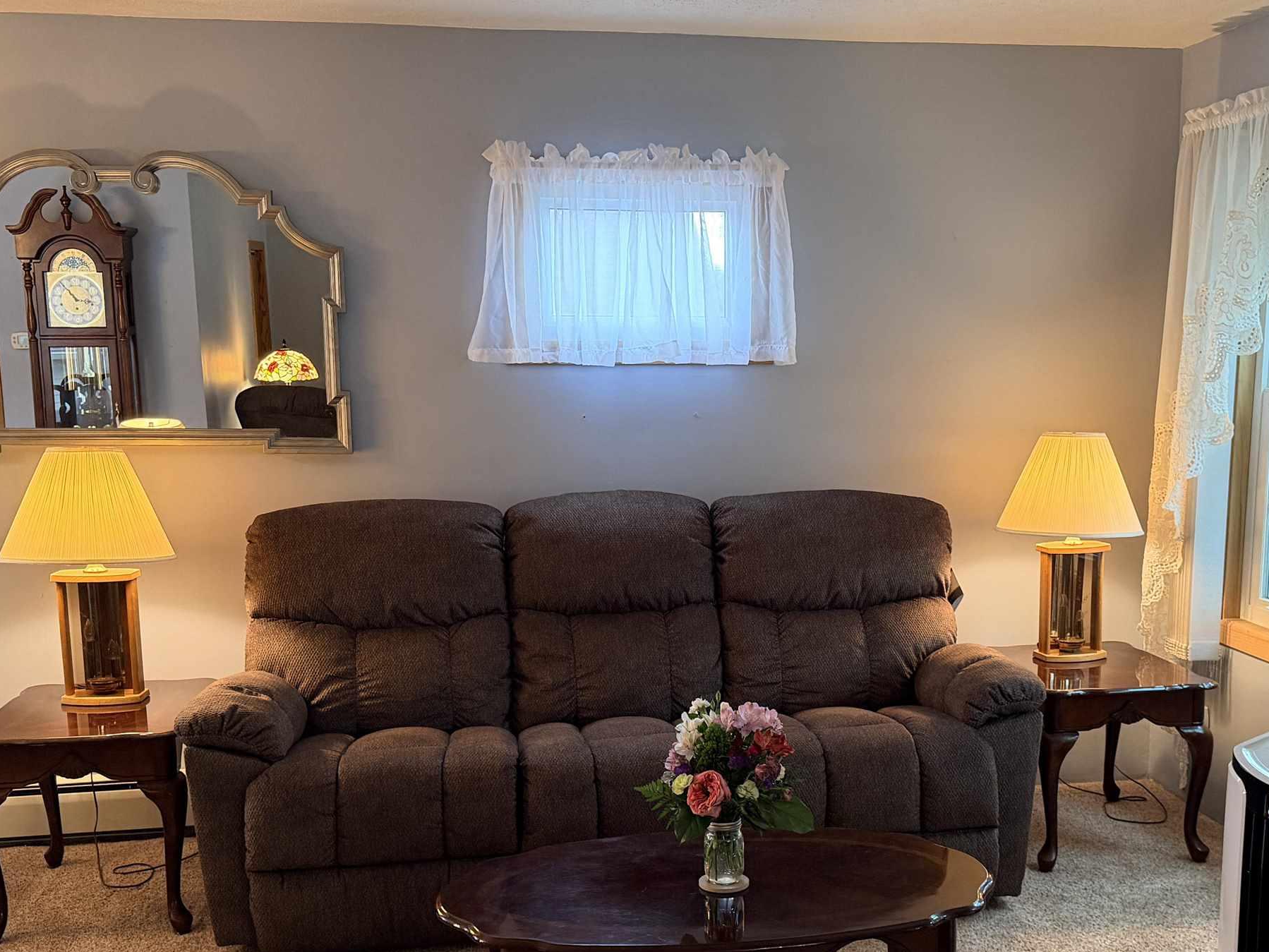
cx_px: 732
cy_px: 610
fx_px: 1503
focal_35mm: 41
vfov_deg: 34.9
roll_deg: +0.6
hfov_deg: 45.6
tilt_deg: -11.0
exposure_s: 1/60
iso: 250
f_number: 1.78
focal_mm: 6.76
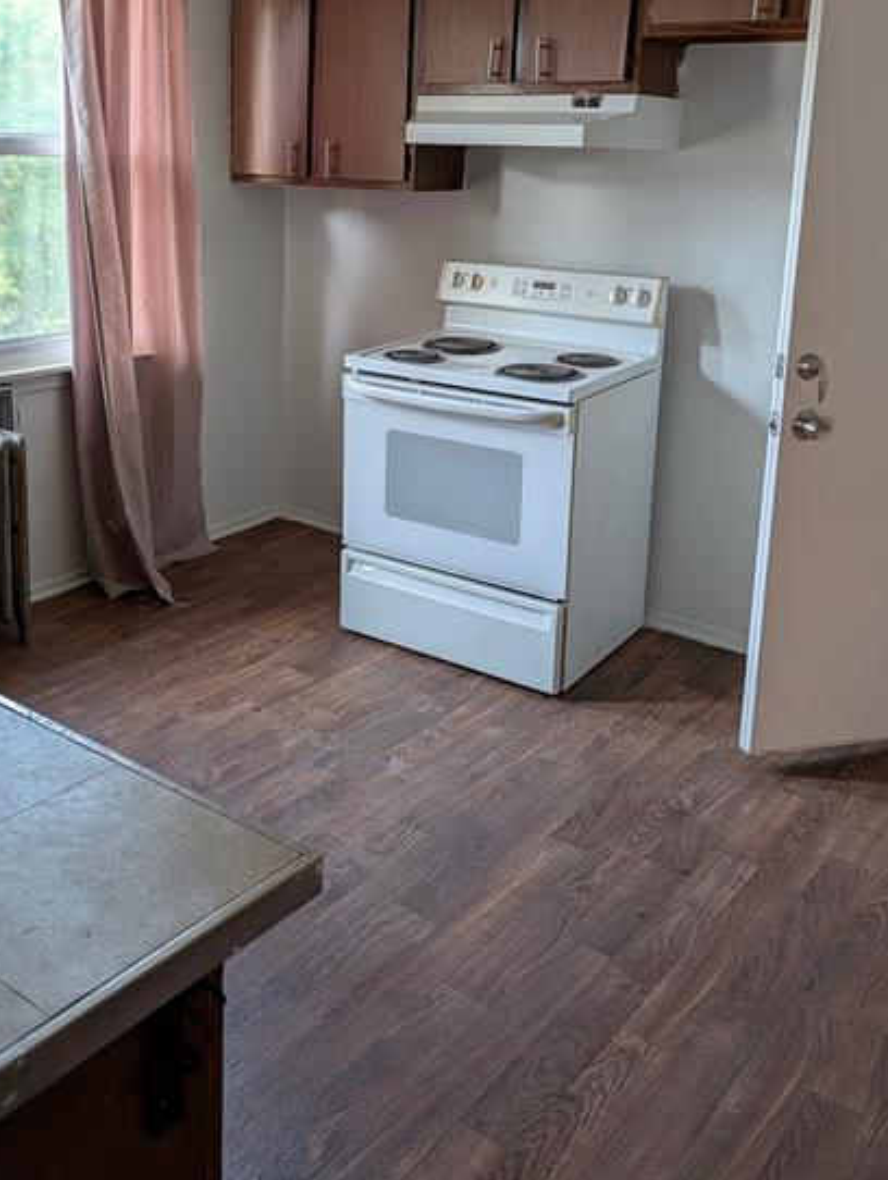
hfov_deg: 41.6
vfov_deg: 52.9
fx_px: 1160
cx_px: 333
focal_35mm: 34
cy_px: 398
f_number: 1.68
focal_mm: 6.9
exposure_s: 1/56.7
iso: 53
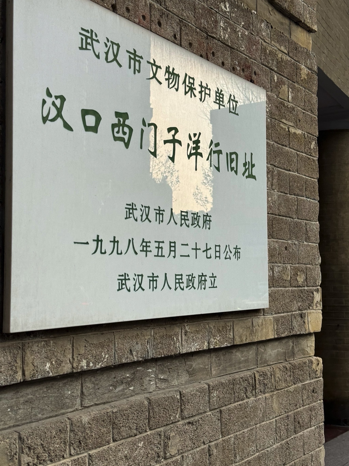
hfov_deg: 30.3
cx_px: 174
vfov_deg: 39.7
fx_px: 645
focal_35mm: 48
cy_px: 233
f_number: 1.78
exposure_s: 1/1027
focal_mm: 6.76
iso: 64
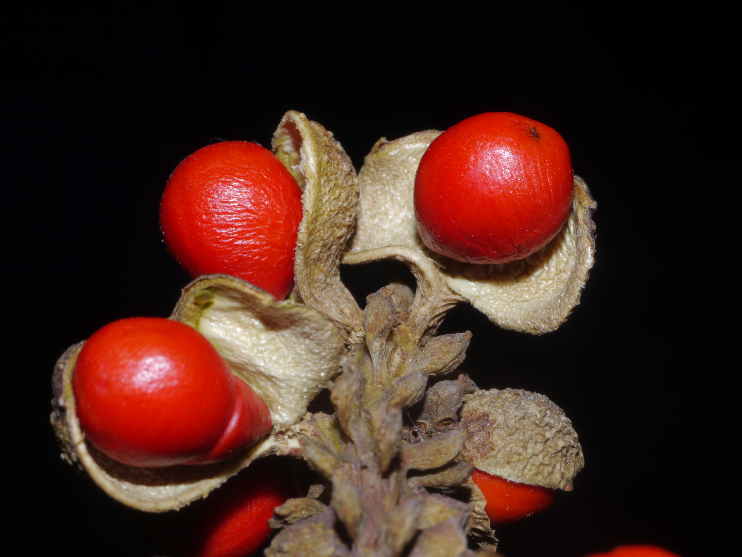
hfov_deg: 21.8
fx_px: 1929
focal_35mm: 90
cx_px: 371
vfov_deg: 16.4
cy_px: 278
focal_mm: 45
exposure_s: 1/80
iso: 160
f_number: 18
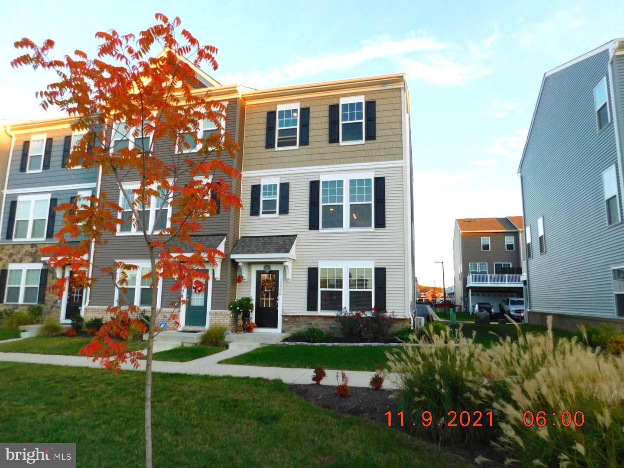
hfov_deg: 73.9
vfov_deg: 58.9
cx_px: 312
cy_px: 234
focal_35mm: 23
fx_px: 415
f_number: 3
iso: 125
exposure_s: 1/125
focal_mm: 4
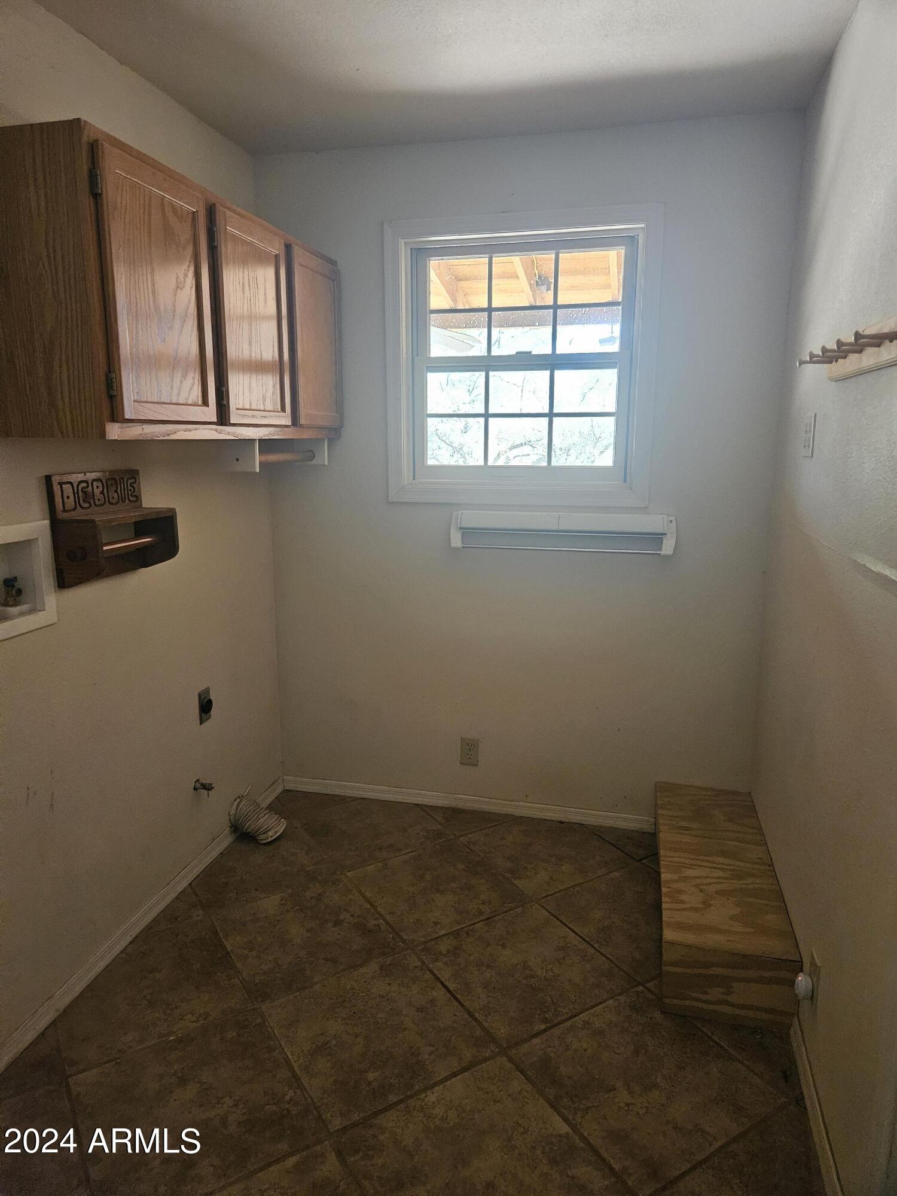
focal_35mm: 23
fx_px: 795
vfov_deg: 73.9
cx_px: 448
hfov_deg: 58.9
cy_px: 598
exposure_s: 1/120
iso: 1000
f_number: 1.8
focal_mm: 5.4
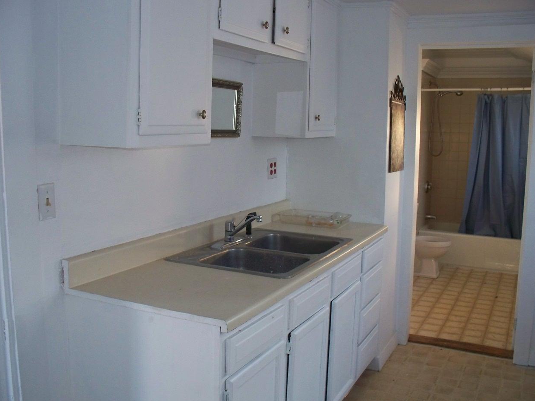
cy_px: 199
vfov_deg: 38.7
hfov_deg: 50.1
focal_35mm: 37
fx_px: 572
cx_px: 266
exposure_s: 1/60
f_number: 2.8
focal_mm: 7.54
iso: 200
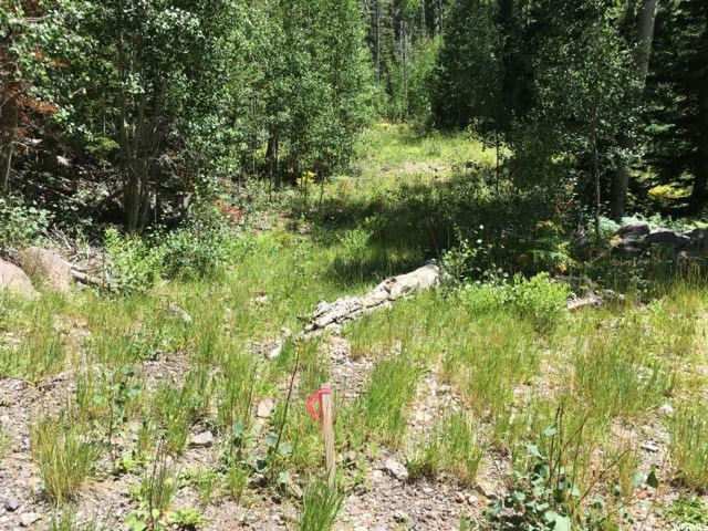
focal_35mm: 29
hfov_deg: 61.7
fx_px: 593
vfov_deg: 48.2
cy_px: 266
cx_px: 354
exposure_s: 1/712
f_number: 2.2
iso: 25
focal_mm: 4.15
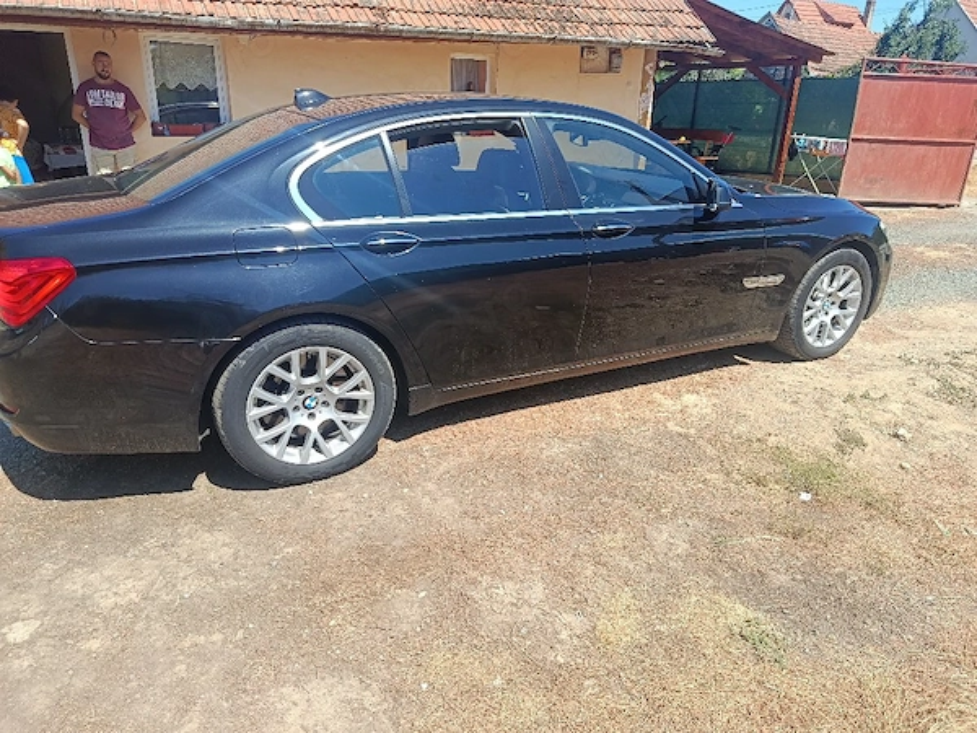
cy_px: 366
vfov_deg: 56.8
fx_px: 677
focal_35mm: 24
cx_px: 488
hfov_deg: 71.6
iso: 50
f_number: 1.7
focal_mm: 5.24
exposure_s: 1/294
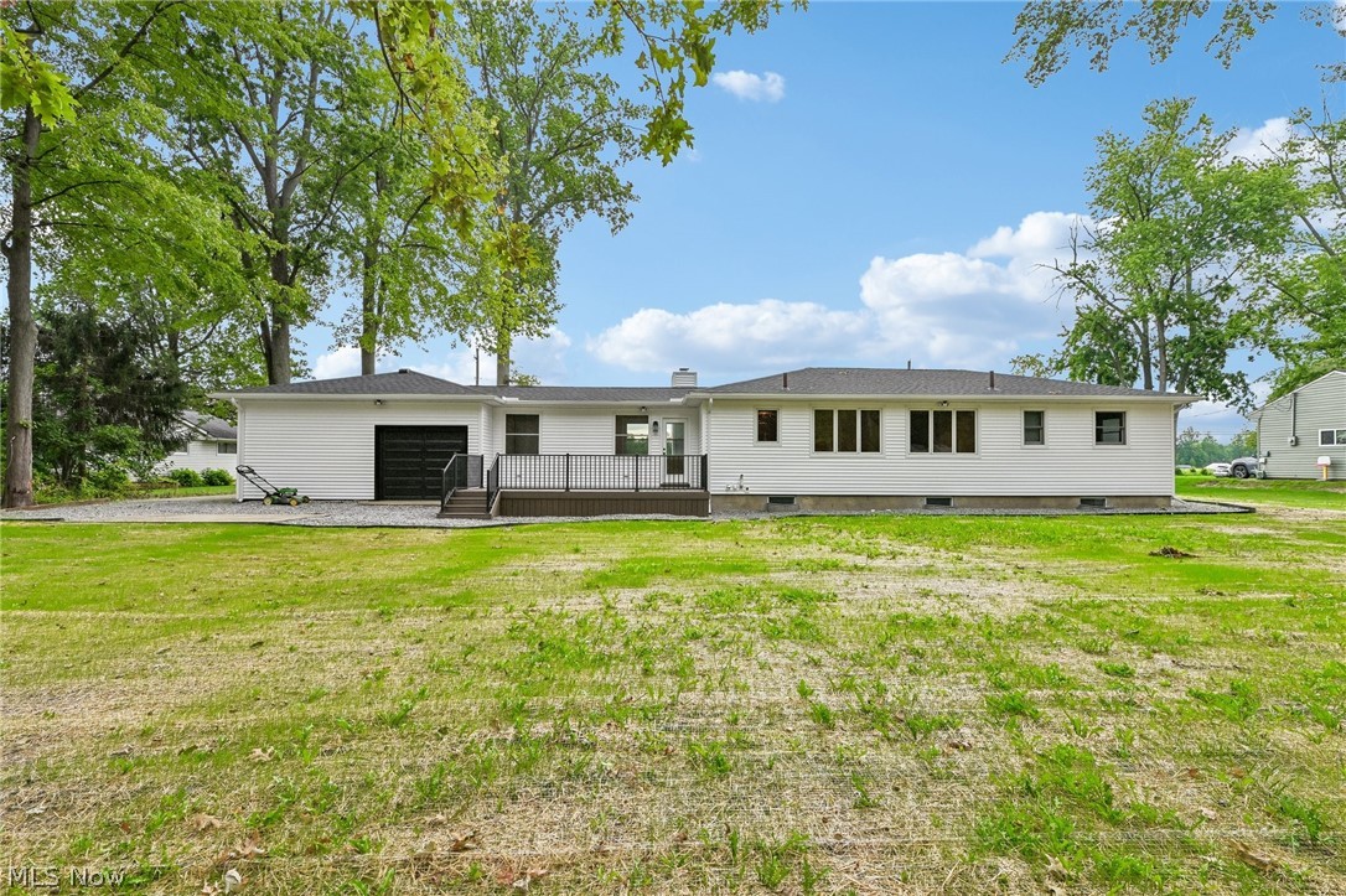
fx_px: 598
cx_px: 673
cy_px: 448
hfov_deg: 96.8
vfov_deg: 73.7
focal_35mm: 16
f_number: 8
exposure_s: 1/500
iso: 320
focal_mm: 16
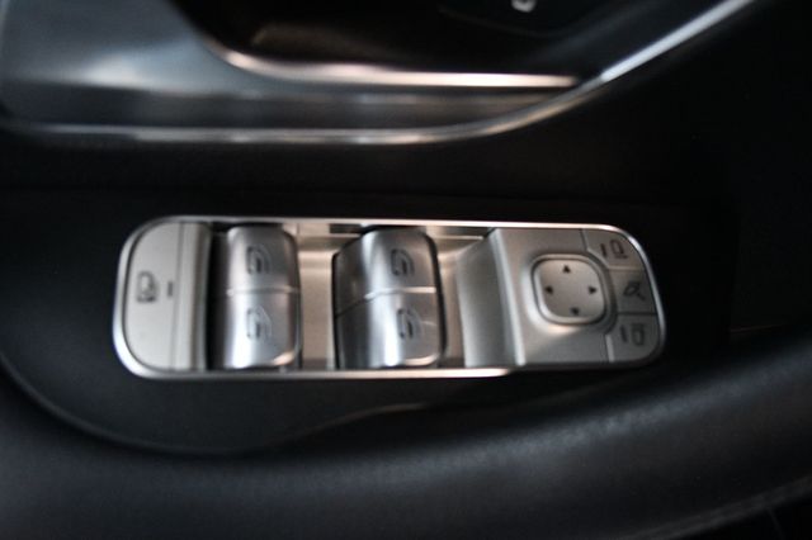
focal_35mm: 33
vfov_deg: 39.9
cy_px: 270
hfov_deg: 57.2
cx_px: 406
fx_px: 744
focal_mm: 22
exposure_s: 1/80
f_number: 3.8
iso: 3200
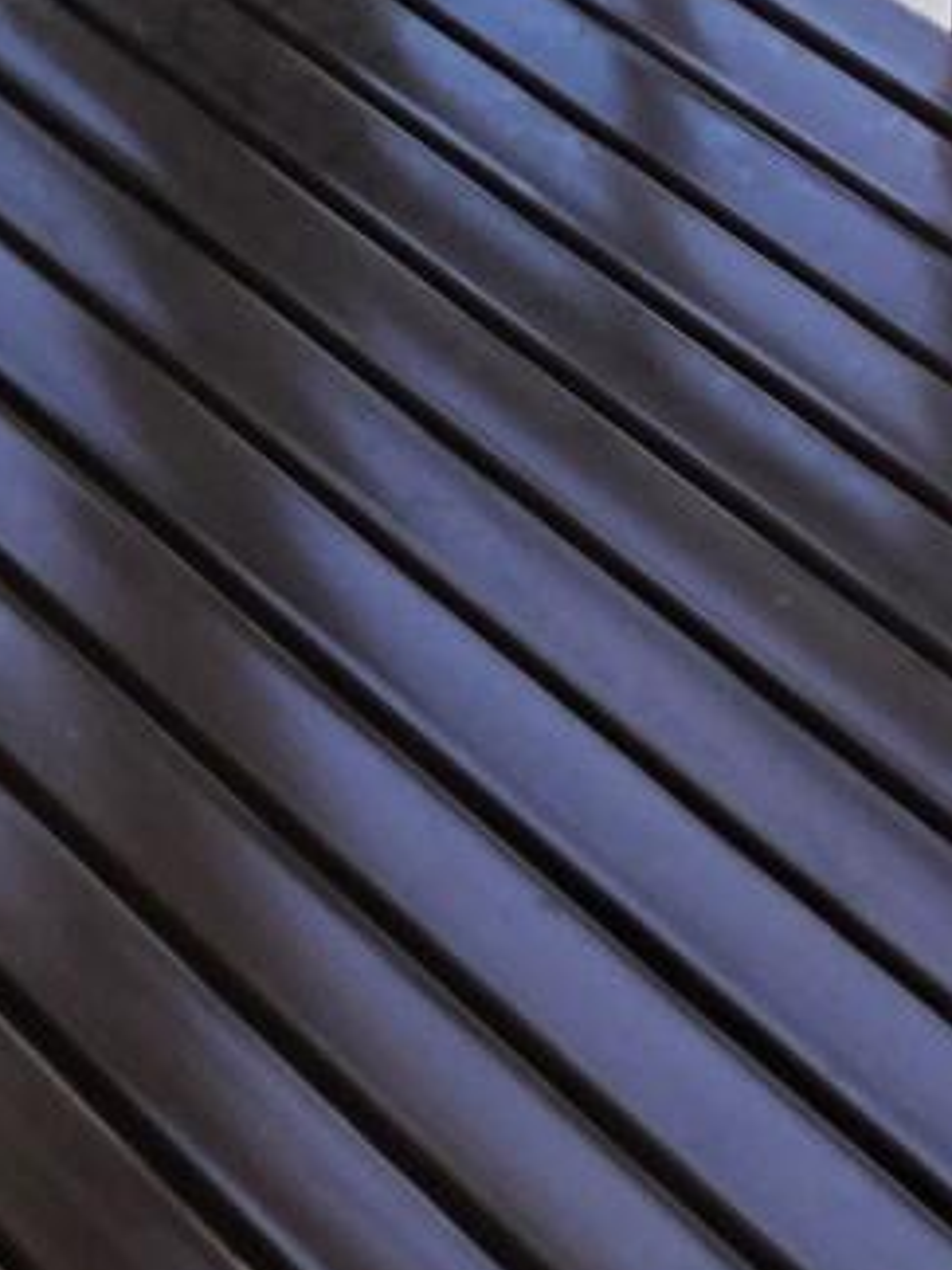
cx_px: -306
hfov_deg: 10.2
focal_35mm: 142
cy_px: -2148
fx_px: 5207
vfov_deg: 10.9
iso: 25
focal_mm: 5.4
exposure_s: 1/740
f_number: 1.8
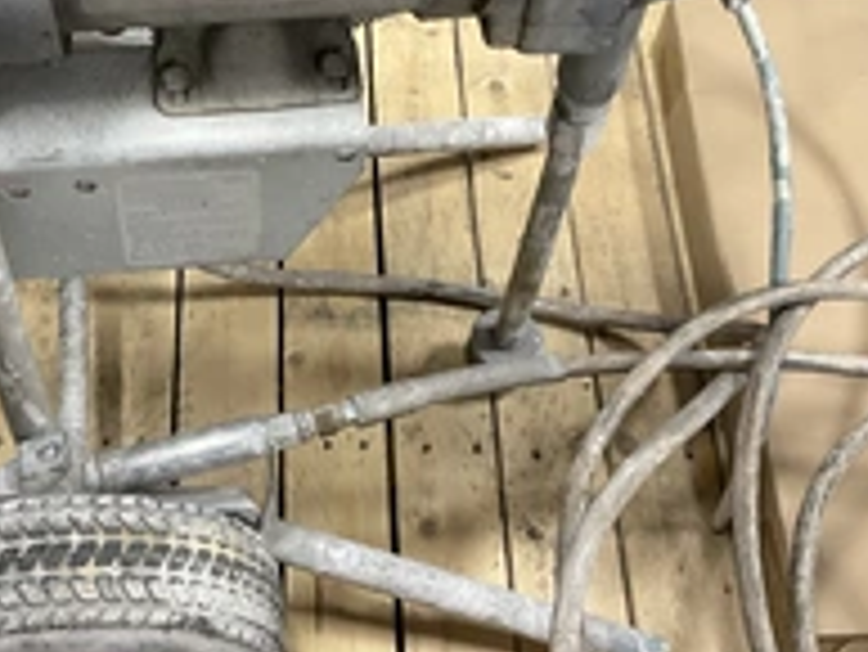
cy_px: 153
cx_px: 283
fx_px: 1505
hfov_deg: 31.9
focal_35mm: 60
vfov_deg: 24.1
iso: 200
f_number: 1.8
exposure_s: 1/40
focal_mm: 3
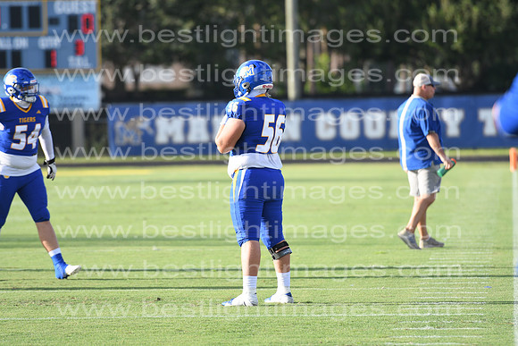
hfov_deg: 6.9
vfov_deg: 4.6
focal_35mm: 300
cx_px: 259
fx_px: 4317
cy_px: 173
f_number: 4
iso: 200
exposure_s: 1/1000
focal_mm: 200
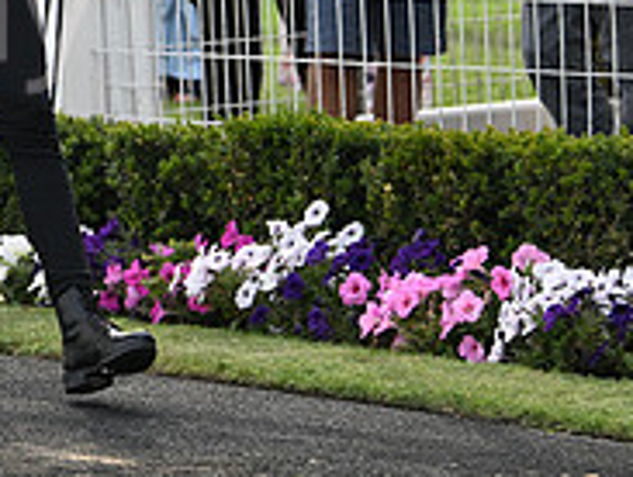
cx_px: -346
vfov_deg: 4.1
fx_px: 6688
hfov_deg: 5.4
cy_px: -157
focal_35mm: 365
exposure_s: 1/1600
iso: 800
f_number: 4.5
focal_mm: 120
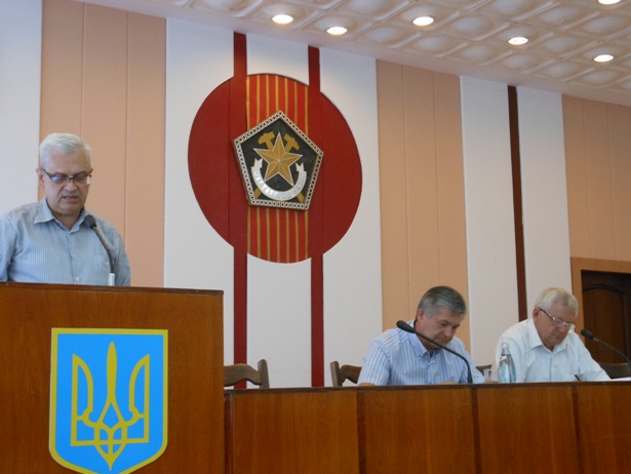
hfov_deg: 36.8
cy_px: 232
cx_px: 304
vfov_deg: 28.1
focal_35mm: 52
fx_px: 948
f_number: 4
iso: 400
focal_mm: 8.9
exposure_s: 1/30
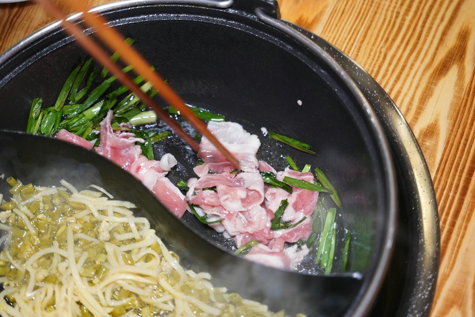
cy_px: 158
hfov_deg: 29.2
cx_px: 238
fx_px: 910
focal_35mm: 69
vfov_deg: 19.7
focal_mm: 69
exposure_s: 1/160
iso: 2500
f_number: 2.8
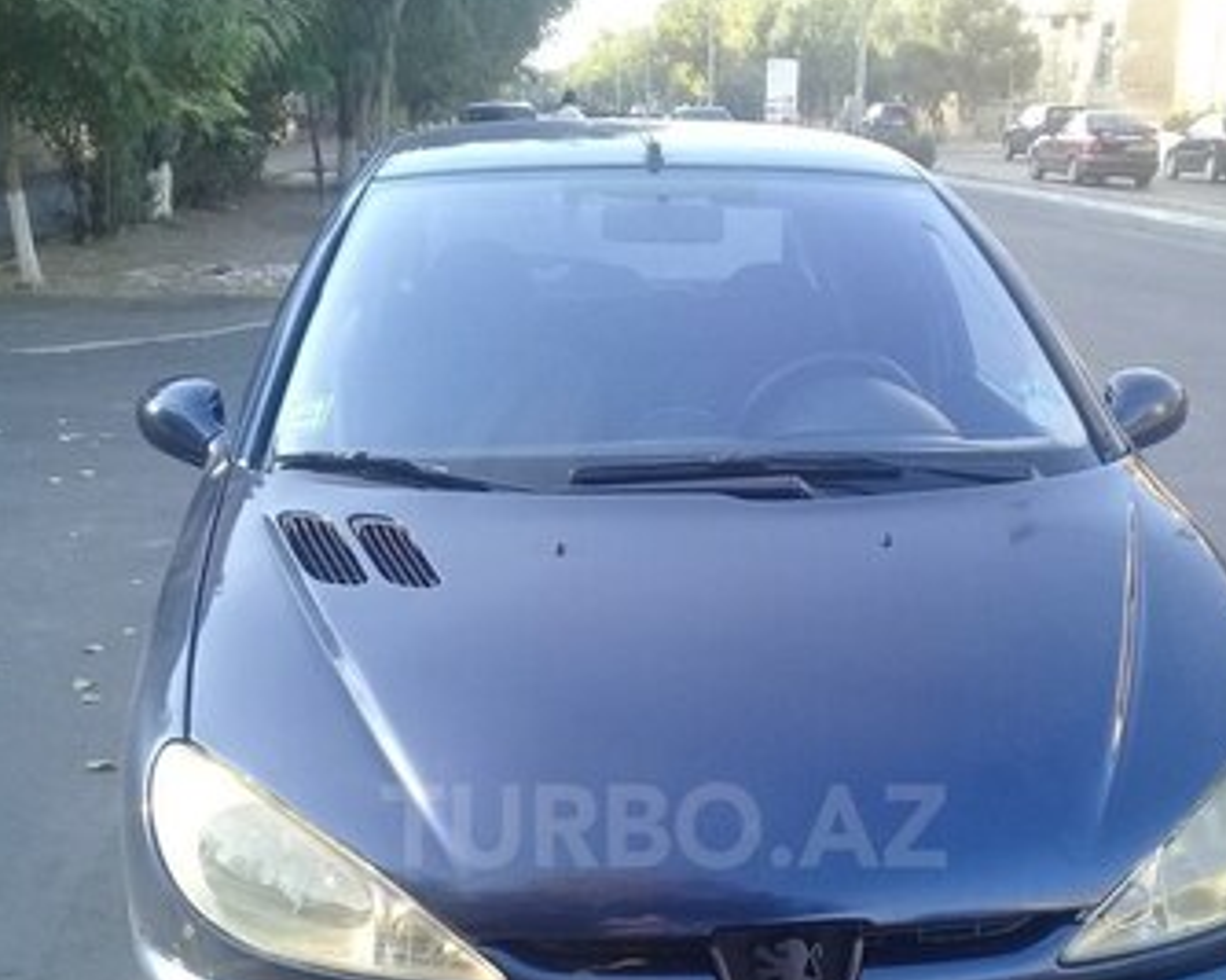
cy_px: 826
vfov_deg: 32.2
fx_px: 1632
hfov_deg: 41.1
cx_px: 664
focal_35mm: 45
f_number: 2.2
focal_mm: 3.3
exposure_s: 1/100
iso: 64
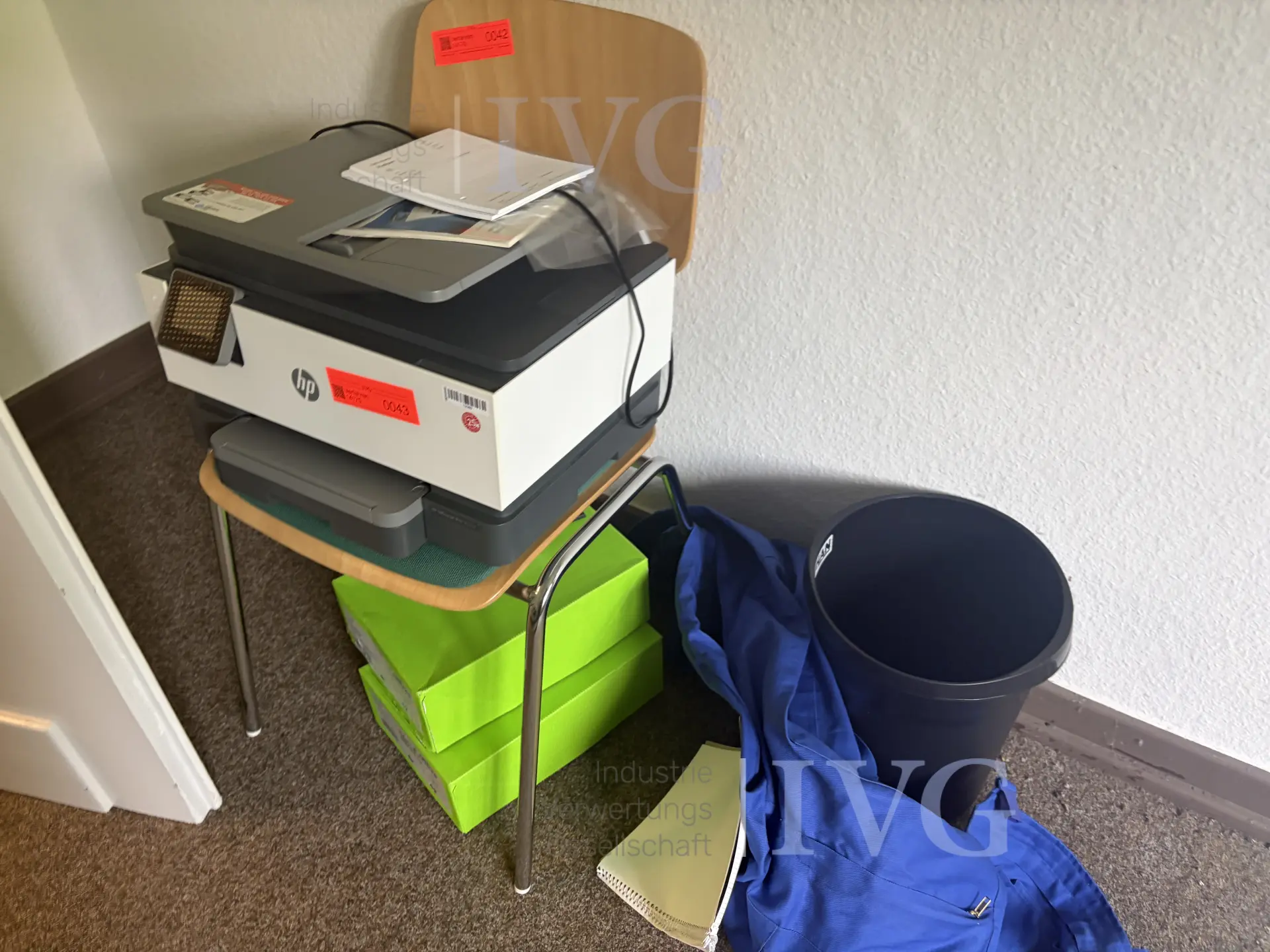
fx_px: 954
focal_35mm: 26
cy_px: 476
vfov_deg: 53.1
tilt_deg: -42.6
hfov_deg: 67.3
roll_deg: +3.5
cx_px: 635
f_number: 1.6
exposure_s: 1/50
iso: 160
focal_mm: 5.96
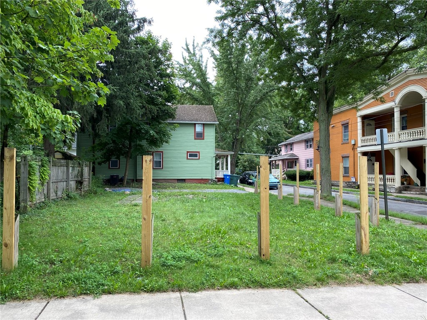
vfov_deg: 53.1
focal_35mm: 26
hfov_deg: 67.3
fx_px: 321
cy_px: 160
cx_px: 214
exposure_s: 1/171
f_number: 1.8
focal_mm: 4.25
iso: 32
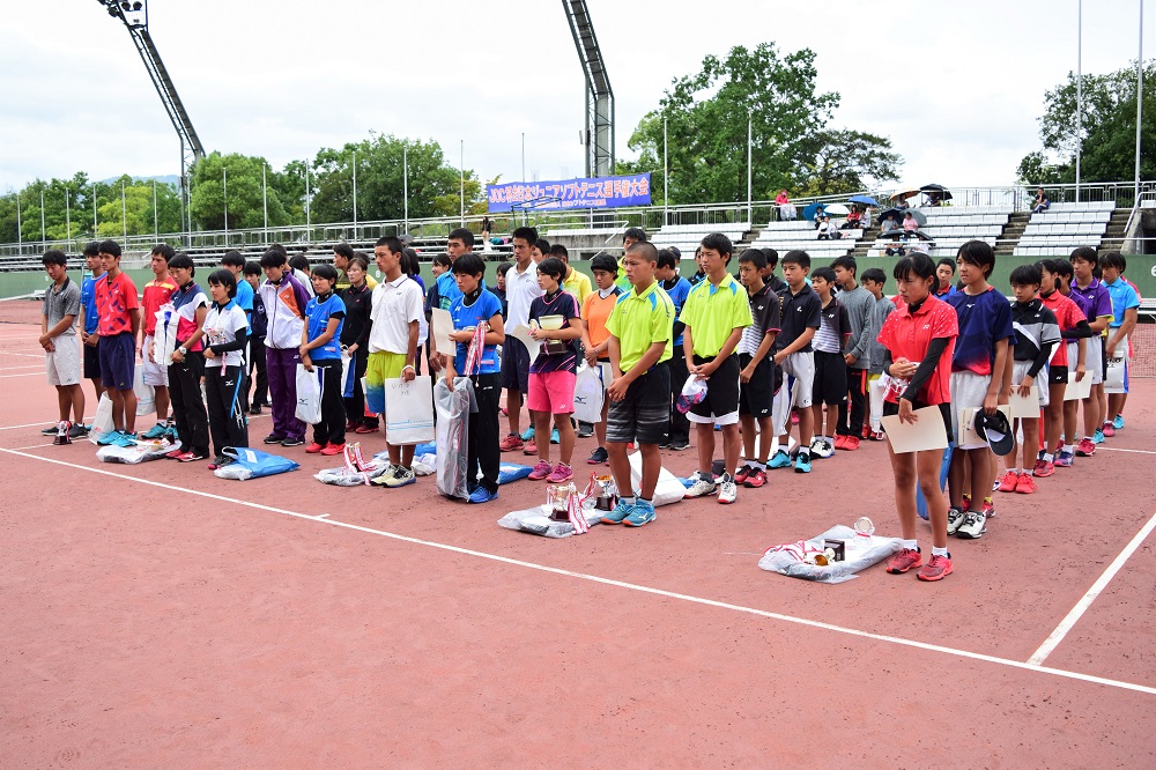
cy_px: 385
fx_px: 963
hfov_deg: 61.9
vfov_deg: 43.6
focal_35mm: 30
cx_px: 578
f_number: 3.5
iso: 125
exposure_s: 1/400
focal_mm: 20
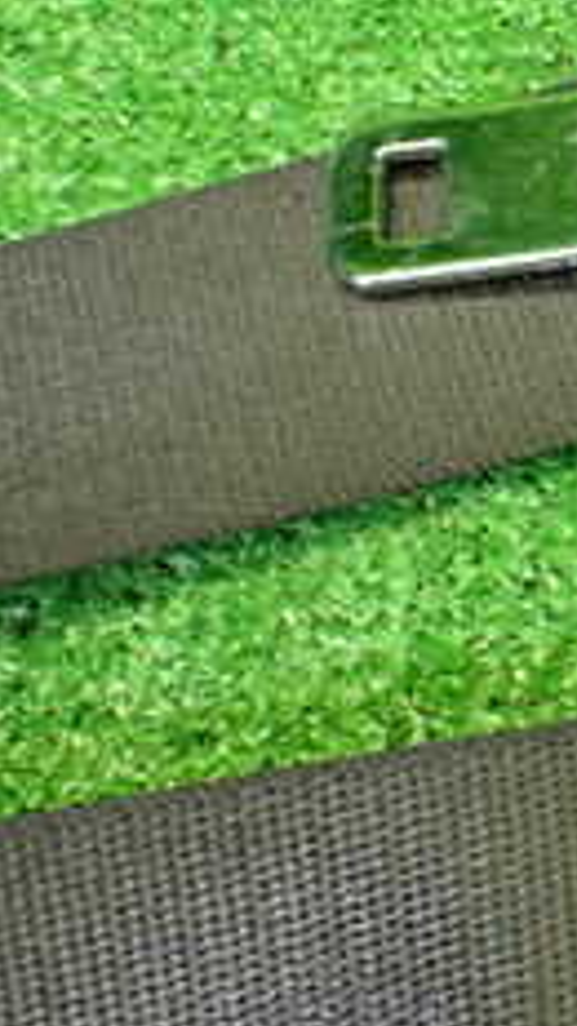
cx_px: 968
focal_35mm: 85
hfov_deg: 13.1
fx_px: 2311
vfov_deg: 24.9
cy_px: 355
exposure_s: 1/100
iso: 800
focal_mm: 5.4
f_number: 2.3
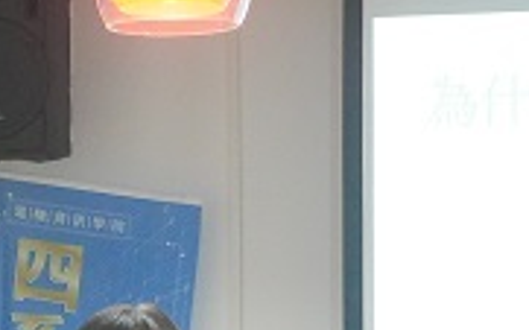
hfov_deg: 7.4
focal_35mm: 282
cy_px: 623
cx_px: 91
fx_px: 4064
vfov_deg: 4.6
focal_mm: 42
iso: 3200
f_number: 5.6
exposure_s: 1/60
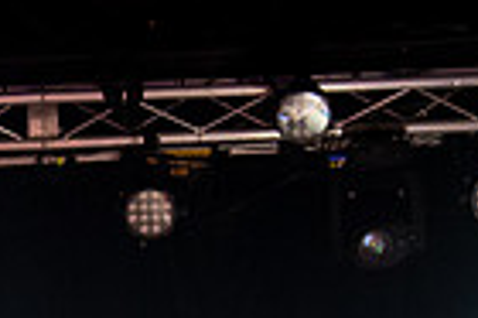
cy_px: 505
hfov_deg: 10.4
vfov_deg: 6.9
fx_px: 2586
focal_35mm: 195
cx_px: -62
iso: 6400
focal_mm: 38
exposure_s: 1/50
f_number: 4
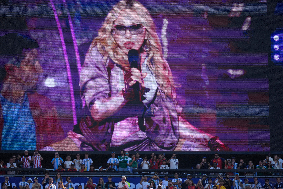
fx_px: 3144
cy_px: 94
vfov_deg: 3.4
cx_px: 142
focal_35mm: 400
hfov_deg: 5.2
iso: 400
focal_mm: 400
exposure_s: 1/5000
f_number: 2.8
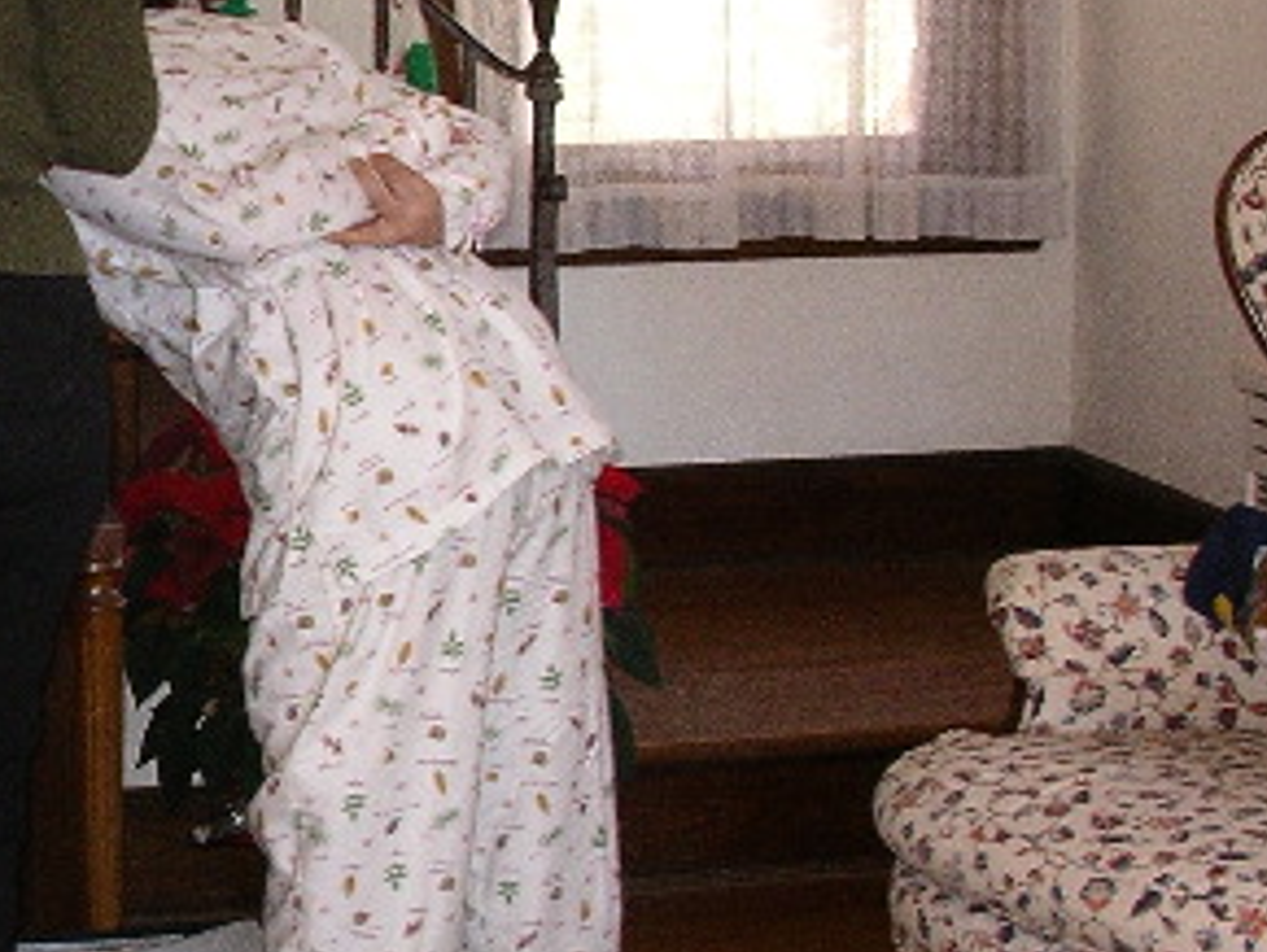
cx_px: -201
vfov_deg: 14.5
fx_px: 3736
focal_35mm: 102
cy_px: 380
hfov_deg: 18.4
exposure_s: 1/40
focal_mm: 7.8
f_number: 2.8
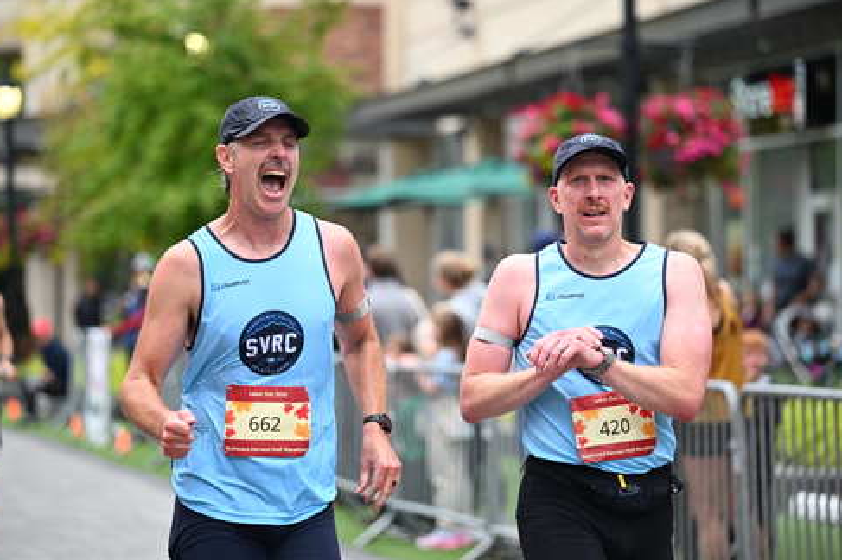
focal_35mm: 147
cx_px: 396
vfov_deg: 9.3
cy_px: 257
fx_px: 3436
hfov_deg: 14.0
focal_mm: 130
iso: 1250
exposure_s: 1/2000
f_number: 2.8
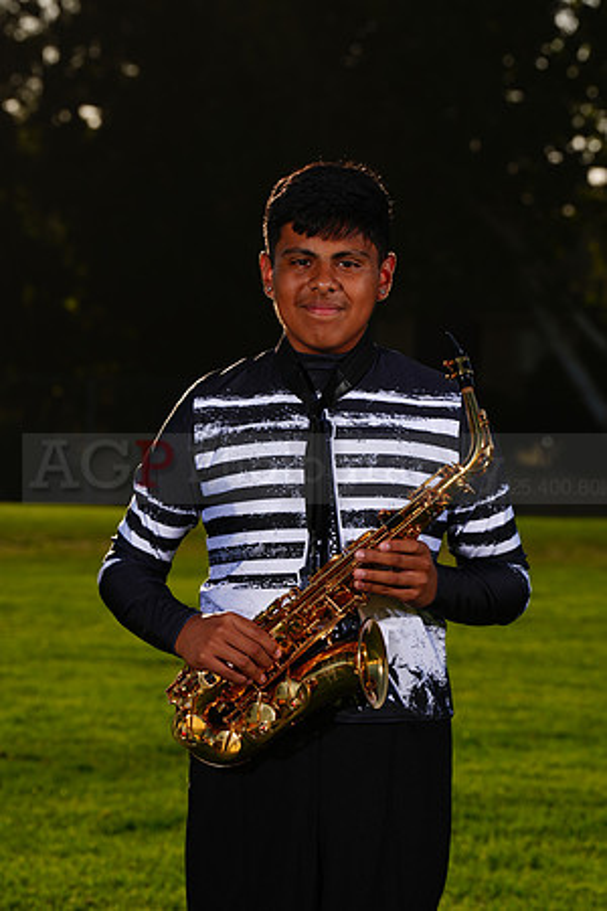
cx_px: 304
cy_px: 456
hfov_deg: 6.9
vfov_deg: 10.3
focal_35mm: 200
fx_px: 5058
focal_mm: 200
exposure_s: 1/250
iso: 125
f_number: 11
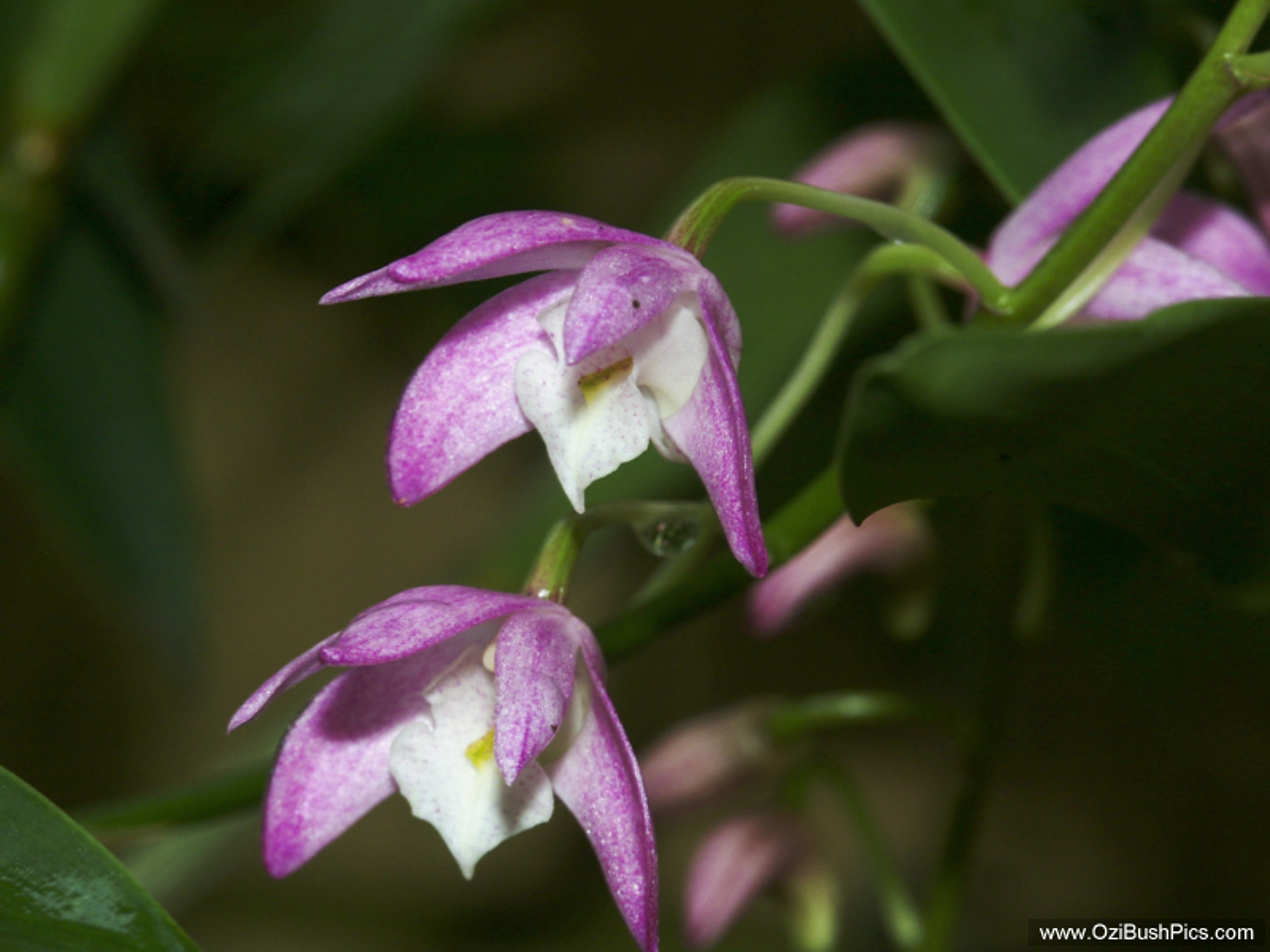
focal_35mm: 199
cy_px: 476
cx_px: 635
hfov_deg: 9.9
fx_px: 7301
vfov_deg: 7.5
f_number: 6.7
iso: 100
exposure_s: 1/180
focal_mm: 50.28
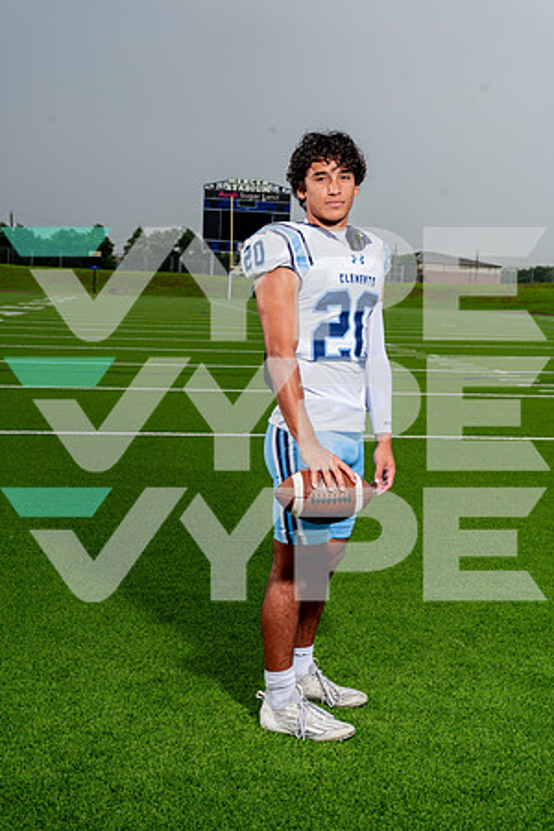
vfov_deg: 37.5
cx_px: 277
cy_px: 416
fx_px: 1223
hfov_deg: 25.5
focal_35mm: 53
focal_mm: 53
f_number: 8
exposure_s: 1/250
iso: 160
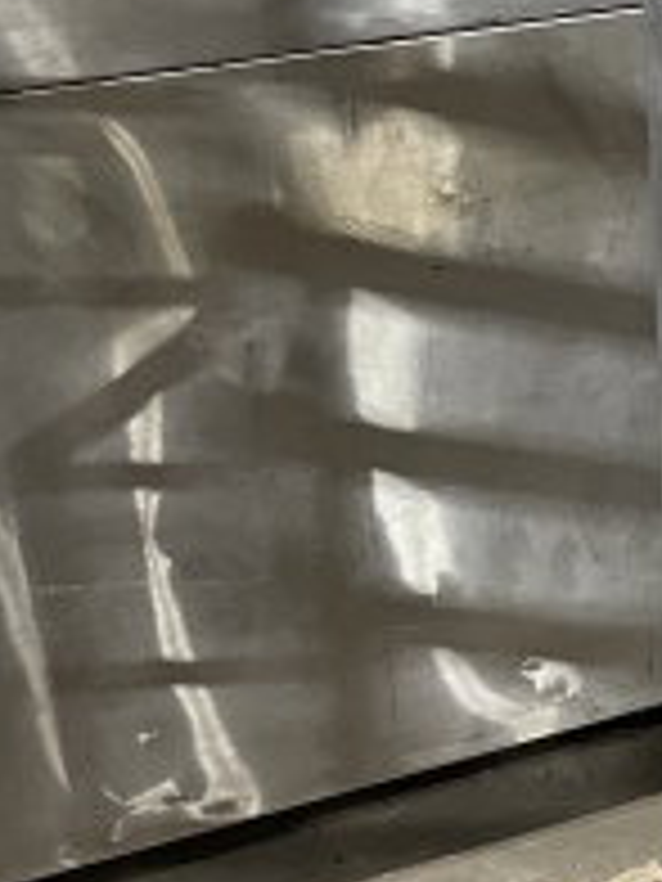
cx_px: 1360
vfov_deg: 18.2
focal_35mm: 108
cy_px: 389
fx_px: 2754
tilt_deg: -20.9
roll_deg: -3.4
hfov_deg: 12.1
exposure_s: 1/60
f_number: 1.6
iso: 200
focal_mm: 4.2
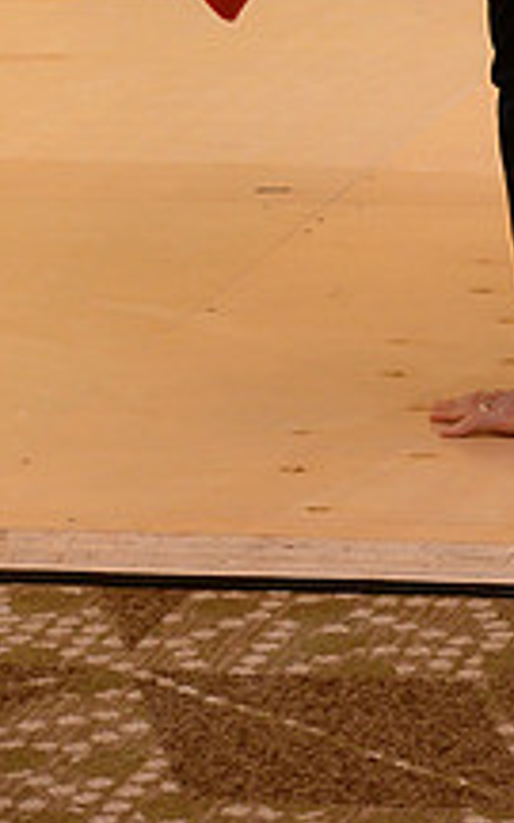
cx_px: 1093
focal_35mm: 191
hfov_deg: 6.6
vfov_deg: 10.9
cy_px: 112
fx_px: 4281
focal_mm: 70
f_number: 6.3
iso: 2500
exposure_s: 1/250
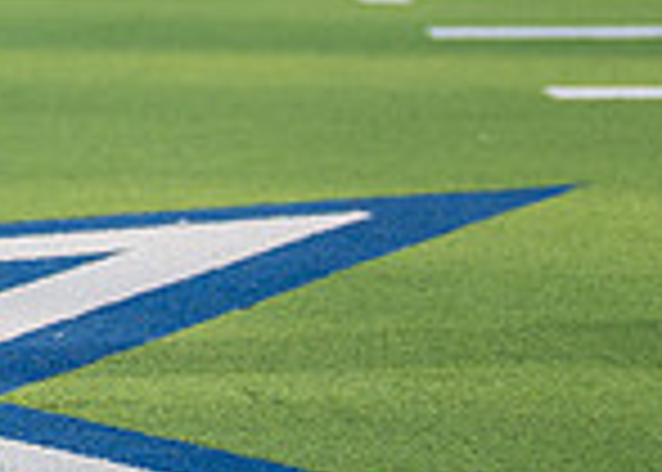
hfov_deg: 7.8
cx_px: -531
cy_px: -342
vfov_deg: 5.7
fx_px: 4719
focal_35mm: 251
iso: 125
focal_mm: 50
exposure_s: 1/4000
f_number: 1.2
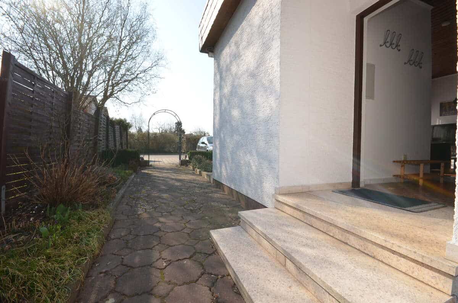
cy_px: 152
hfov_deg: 100.5
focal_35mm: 15
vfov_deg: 77.1
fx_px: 190
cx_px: 229
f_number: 11
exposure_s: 1/200
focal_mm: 10
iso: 320
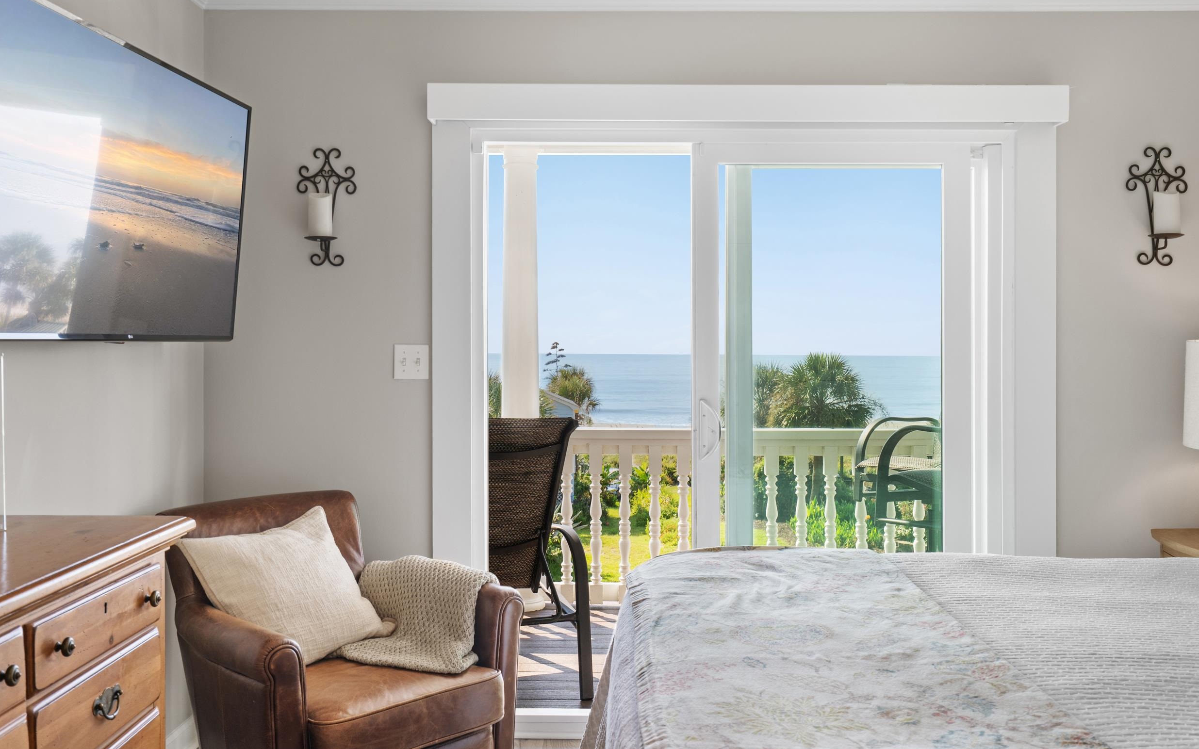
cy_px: 368
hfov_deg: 58.1
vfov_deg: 38.3
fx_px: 1078
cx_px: 606
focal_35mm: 33
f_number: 8
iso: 400
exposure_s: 1/15
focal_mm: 32
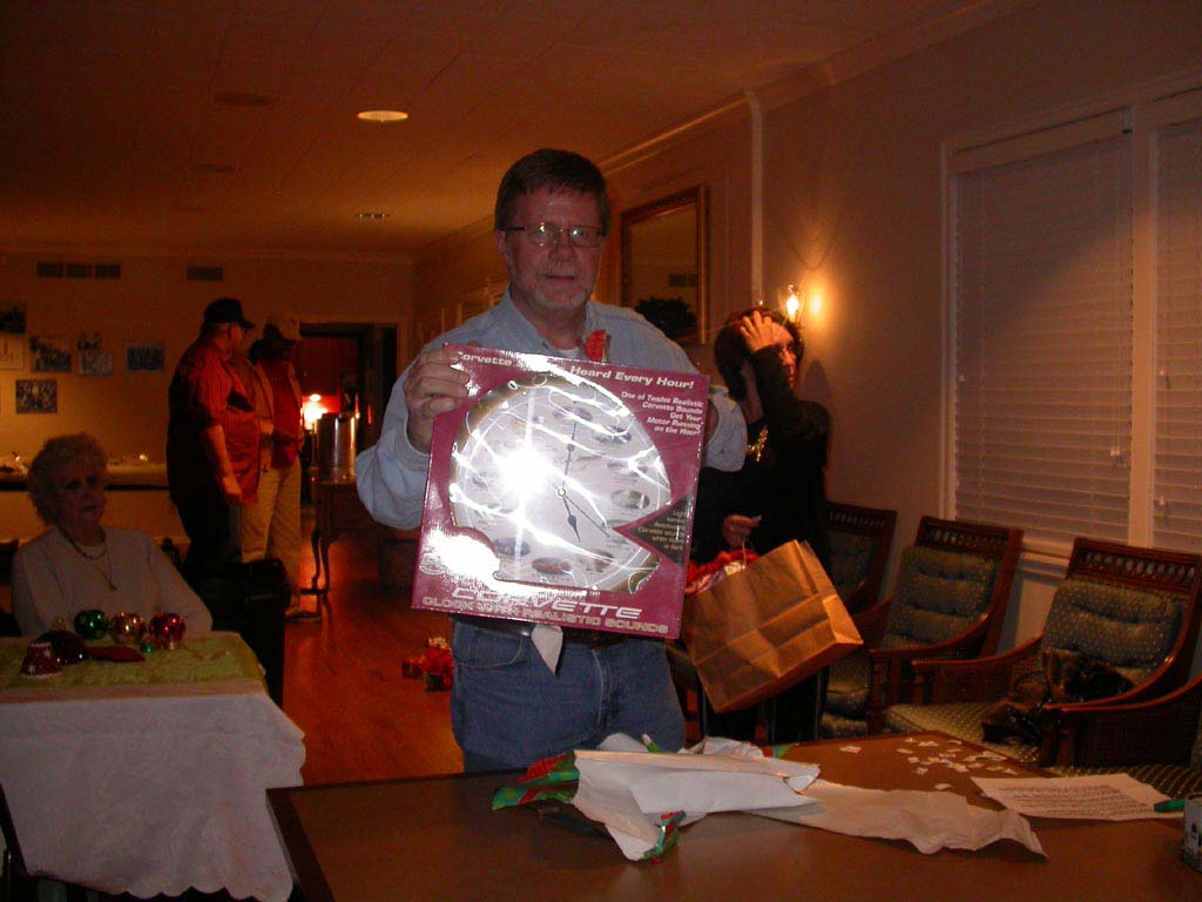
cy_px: 451
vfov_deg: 37.7
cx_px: 601
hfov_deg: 49.0
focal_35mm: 38
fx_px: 1320
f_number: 2.6
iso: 200
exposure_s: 1/60
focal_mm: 7.85
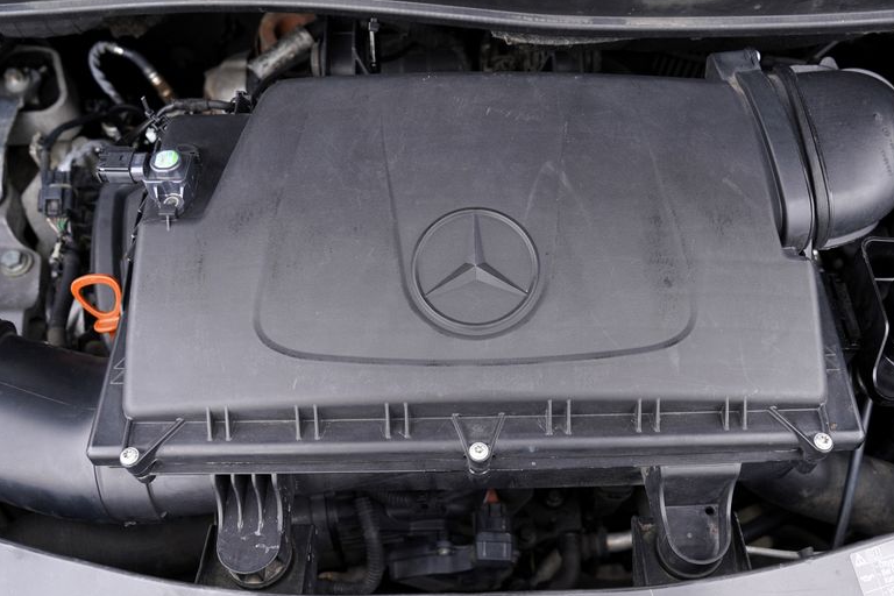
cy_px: 392
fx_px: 795
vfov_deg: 40.7
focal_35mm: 32
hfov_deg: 58.6
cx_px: 501
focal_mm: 24
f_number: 4.5
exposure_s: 1/80
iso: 100
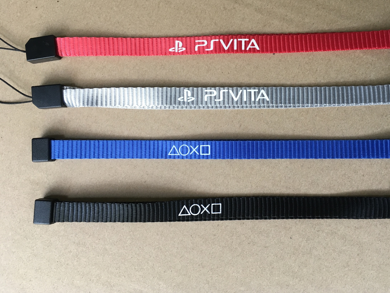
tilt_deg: -85.3
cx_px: 229
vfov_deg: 40.6
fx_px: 394
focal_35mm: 35
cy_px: 126
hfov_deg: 52.4
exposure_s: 1/33
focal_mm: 4.15
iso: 50
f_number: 2.2
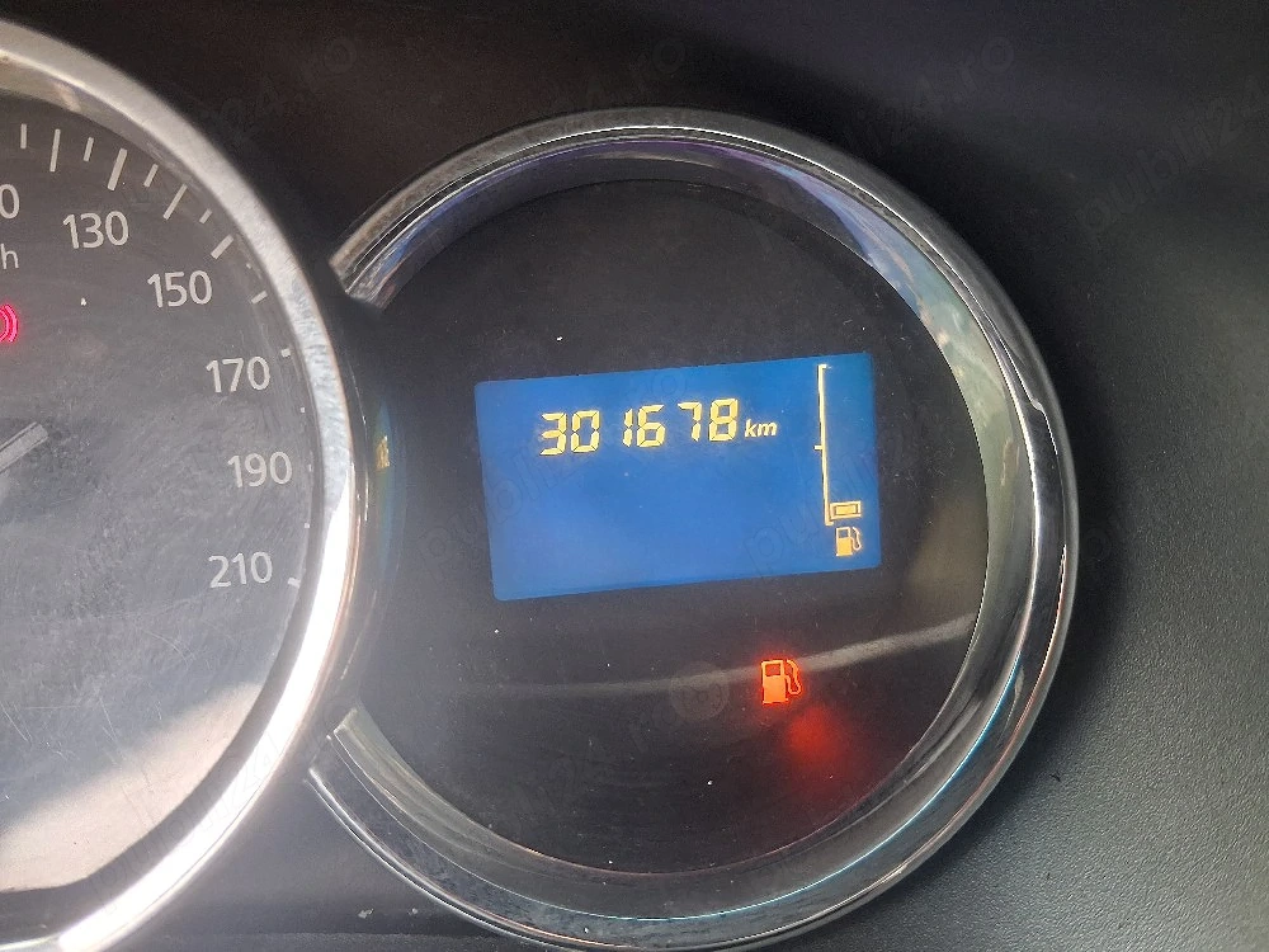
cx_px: 634
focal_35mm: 27
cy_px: 476
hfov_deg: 65.3
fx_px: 990
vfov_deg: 51.4
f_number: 1.8
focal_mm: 4
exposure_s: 1/100
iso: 320
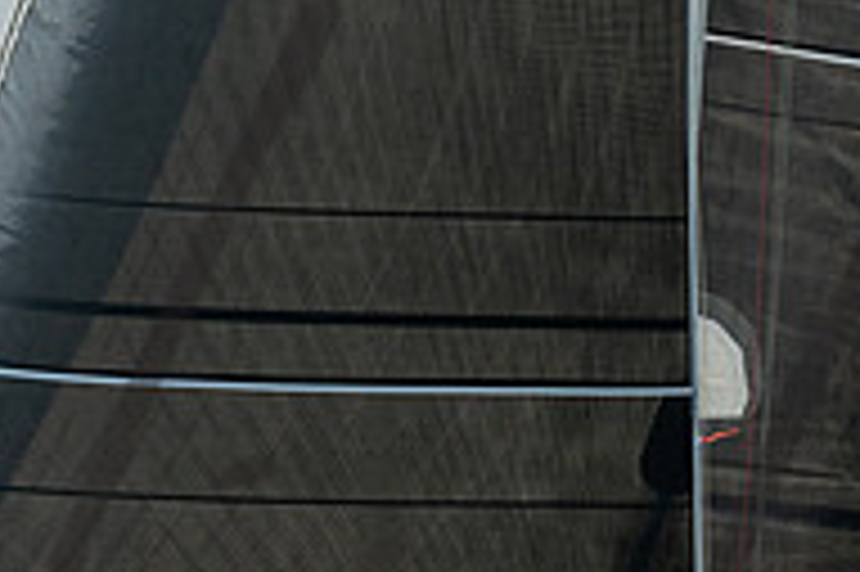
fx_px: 10979
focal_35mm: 460
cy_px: 750
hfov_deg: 4.5
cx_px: 1113
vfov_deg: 3.0
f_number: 6.3
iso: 320
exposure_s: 1/800
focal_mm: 96
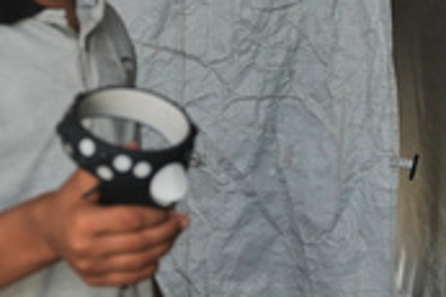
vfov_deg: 7.8
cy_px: 152
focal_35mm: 177
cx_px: 340
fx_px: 2188
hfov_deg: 11.6
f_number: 2.8
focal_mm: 29.8
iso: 400
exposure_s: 1/250
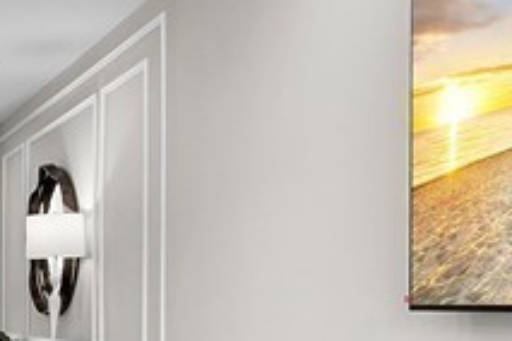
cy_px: 504
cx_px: -191
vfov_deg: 19.5
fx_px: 867
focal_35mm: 61
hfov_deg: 26.6
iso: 200
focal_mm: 12
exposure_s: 1/125
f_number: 8
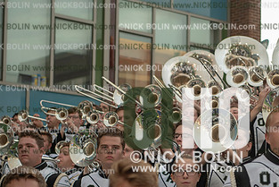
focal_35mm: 102
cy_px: 130
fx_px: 791
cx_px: 186
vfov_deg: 13.4
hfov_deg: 19.9
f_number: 3.2
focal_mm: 55
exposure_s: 1/800
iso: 800
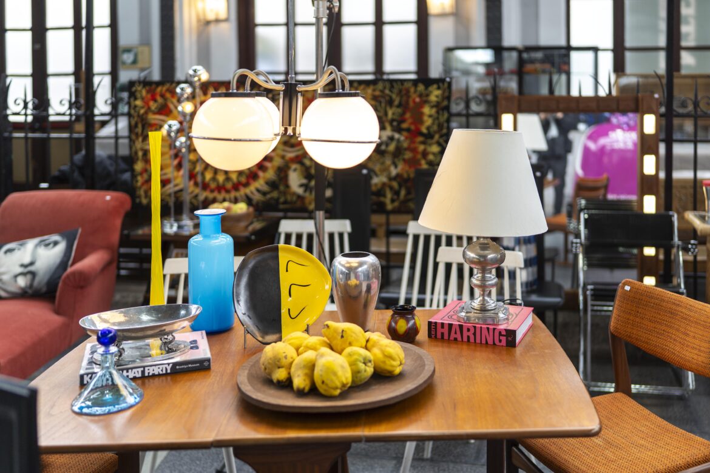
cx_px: 355
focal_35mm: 35
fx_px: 690
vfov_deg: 37.9
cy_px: 236
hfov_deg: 54.4
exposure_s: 1/200
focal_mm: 35
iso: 100
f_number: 1.2
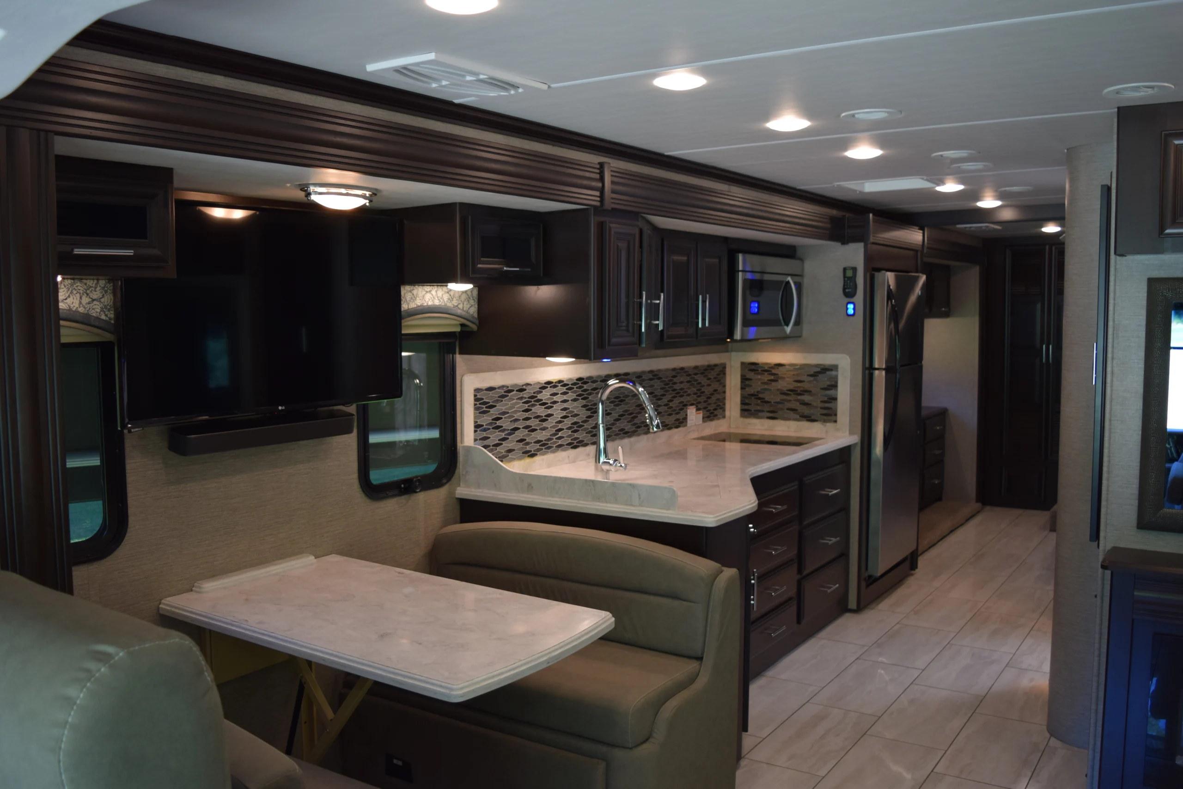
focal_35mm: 32
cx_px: 592
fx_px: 1035
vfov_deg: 41.7
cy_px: 394
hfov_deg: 59.5
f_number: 4
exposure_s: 1/60
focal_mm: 21
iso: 400
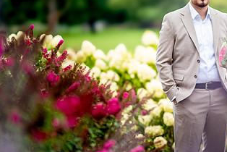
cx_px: 174
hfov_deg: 13.0
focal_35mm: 157
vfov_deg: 8.8
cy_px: 55
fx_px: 991
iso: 100
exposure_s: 1/1250
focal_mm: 85
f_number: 1.4
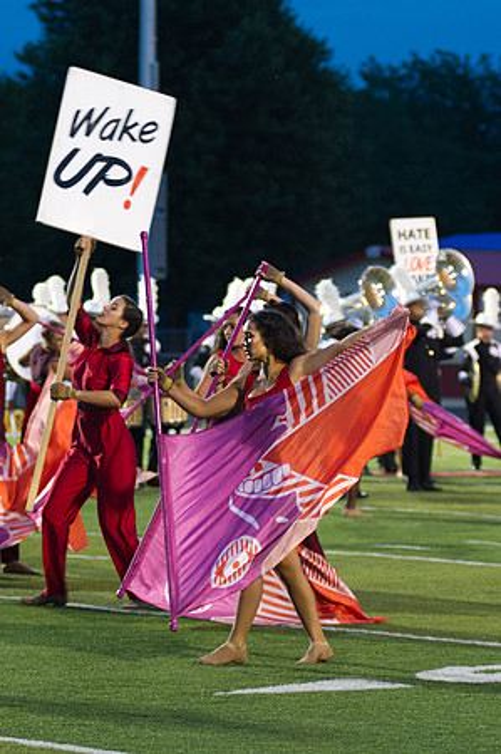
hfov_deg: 7.1
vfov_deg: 10.7
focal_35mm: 192
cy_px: 348
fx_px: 4027
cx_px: 277
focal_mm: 100
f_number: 2.8
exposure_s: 1/160
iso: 2000
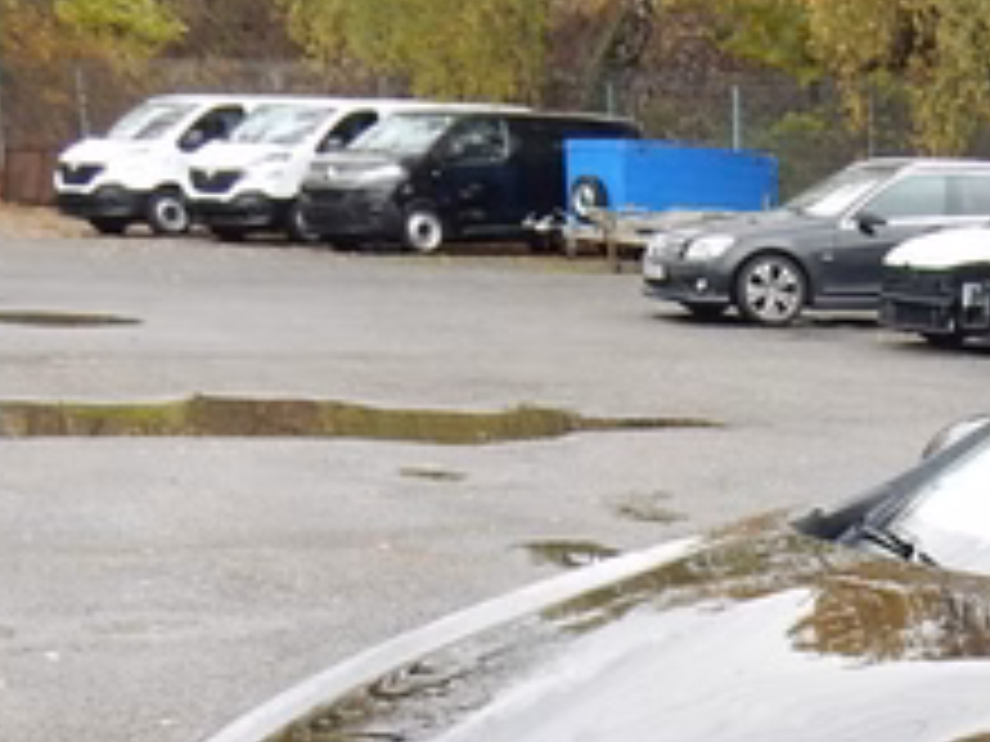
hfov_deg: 19.1
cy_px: 1048
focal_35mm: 91
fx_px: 2603
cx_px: 1444
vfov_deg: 15.2
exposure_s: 1/125
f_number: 3.7
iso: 125
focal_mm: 4.5
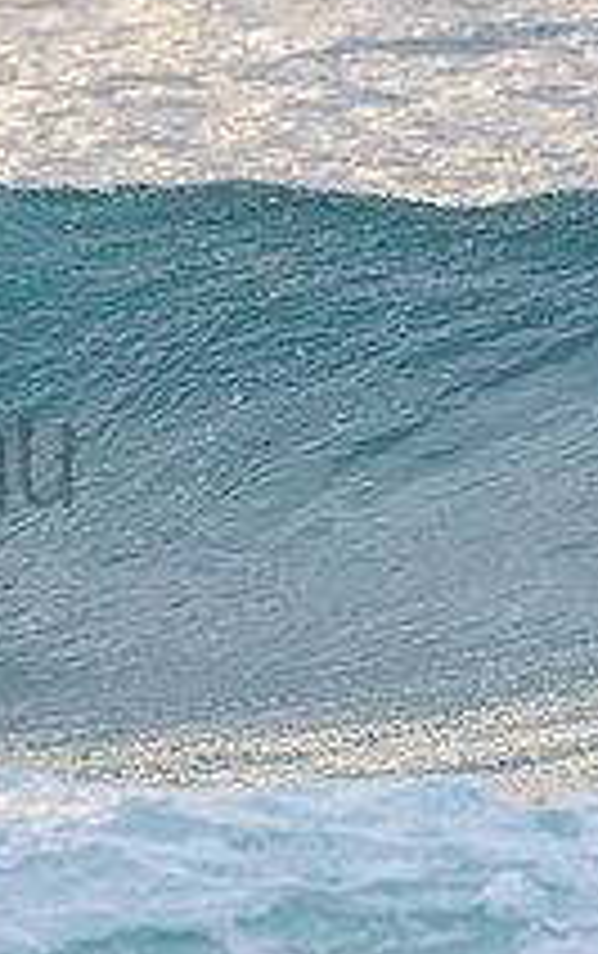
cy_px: 386
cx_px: -440
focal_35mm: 1708
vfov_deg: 1.2
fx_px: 44417
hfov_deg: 0.8
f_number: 5.6
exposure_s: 1/1250
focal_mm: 500
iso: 450
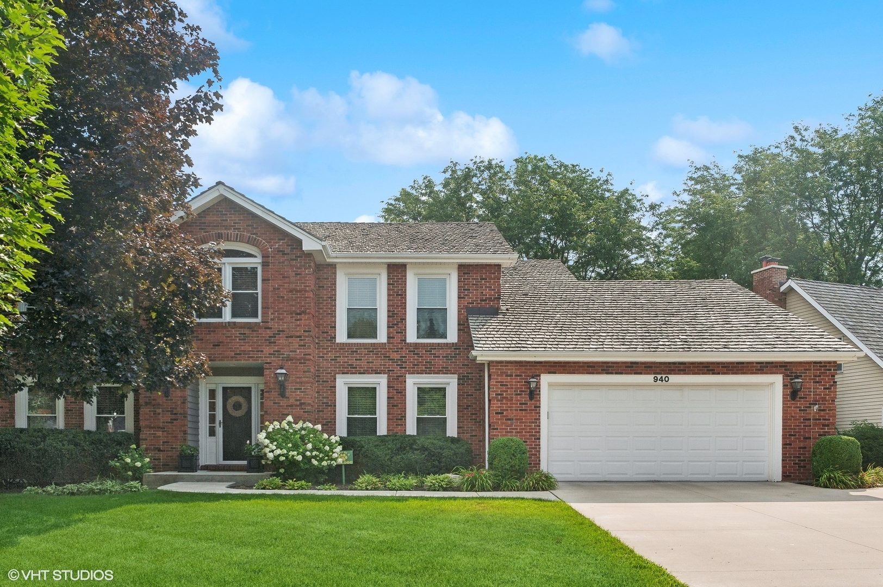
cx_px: 442
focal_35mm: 29
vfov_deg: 44.9
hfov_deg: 63.7
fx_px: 711
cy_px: 294
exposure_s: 1/500
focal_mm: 29
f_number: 8
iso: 200
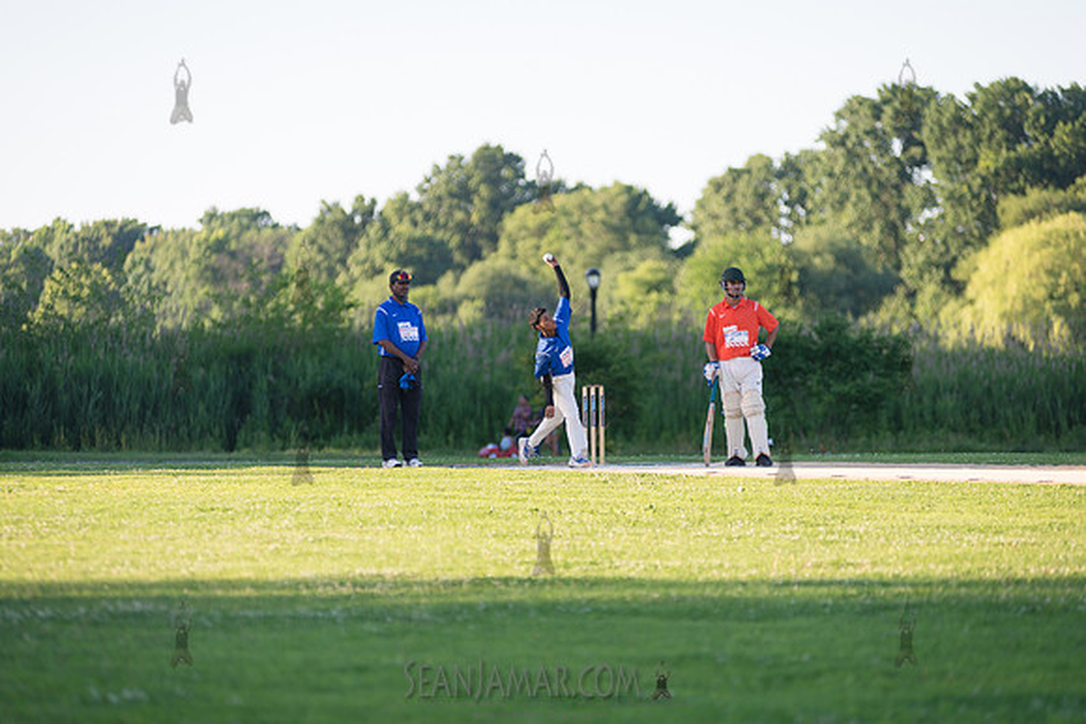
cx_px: 543
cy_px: 362
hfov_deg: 10.3
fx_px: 6034
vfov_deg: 6.9
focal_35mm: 200
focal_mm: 200
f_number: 2.8
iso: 400
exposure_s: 1/1250
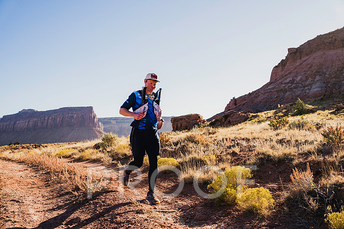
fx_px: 363
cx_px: 172
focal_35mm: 38
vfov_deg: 35.1
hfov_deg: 50.7
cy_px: 114
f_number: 4.5
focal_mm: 38
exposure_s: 1/800
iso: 125
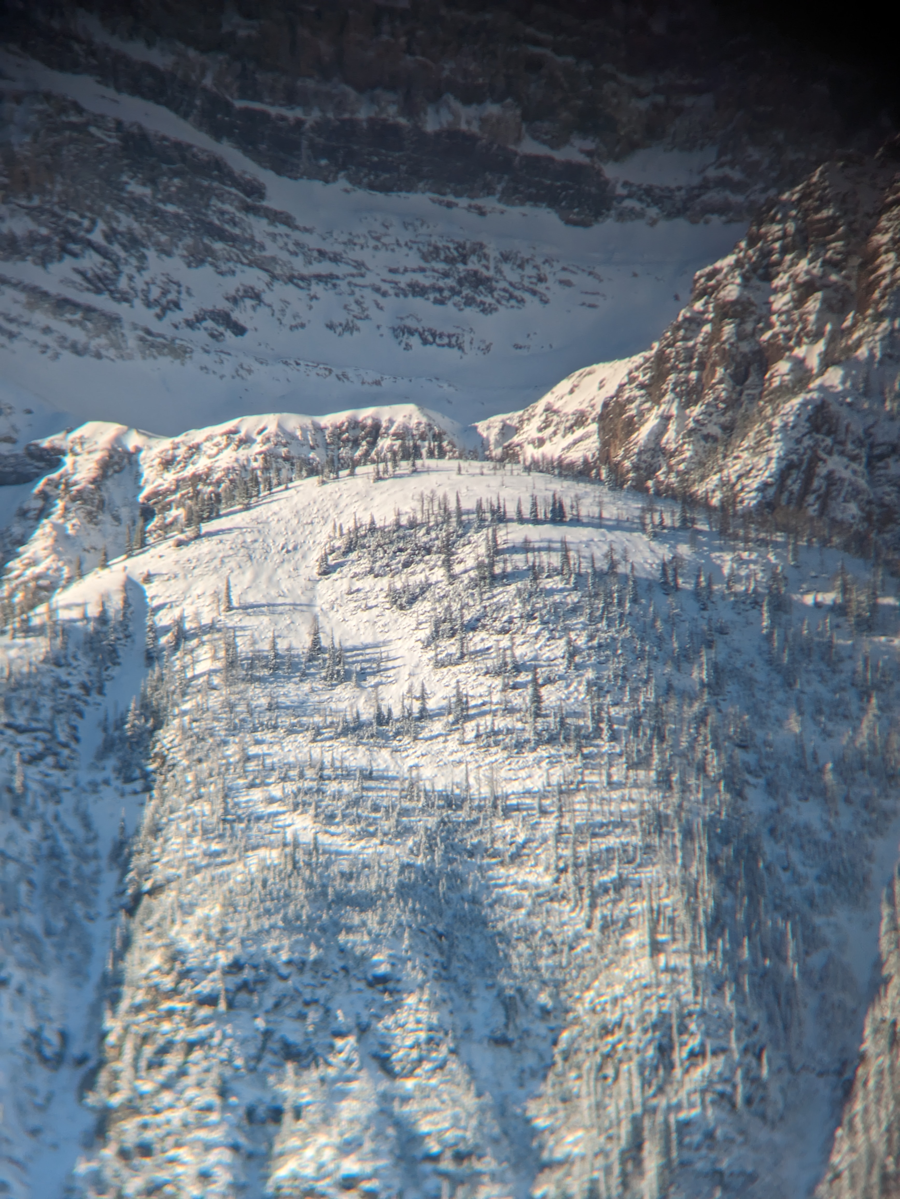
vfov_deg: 37.5
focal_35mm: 51
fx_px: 1767
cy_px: 600
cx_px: 450
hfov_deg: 28.6
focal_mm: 5.43
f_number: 1.89
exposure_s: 1/1000
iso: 41
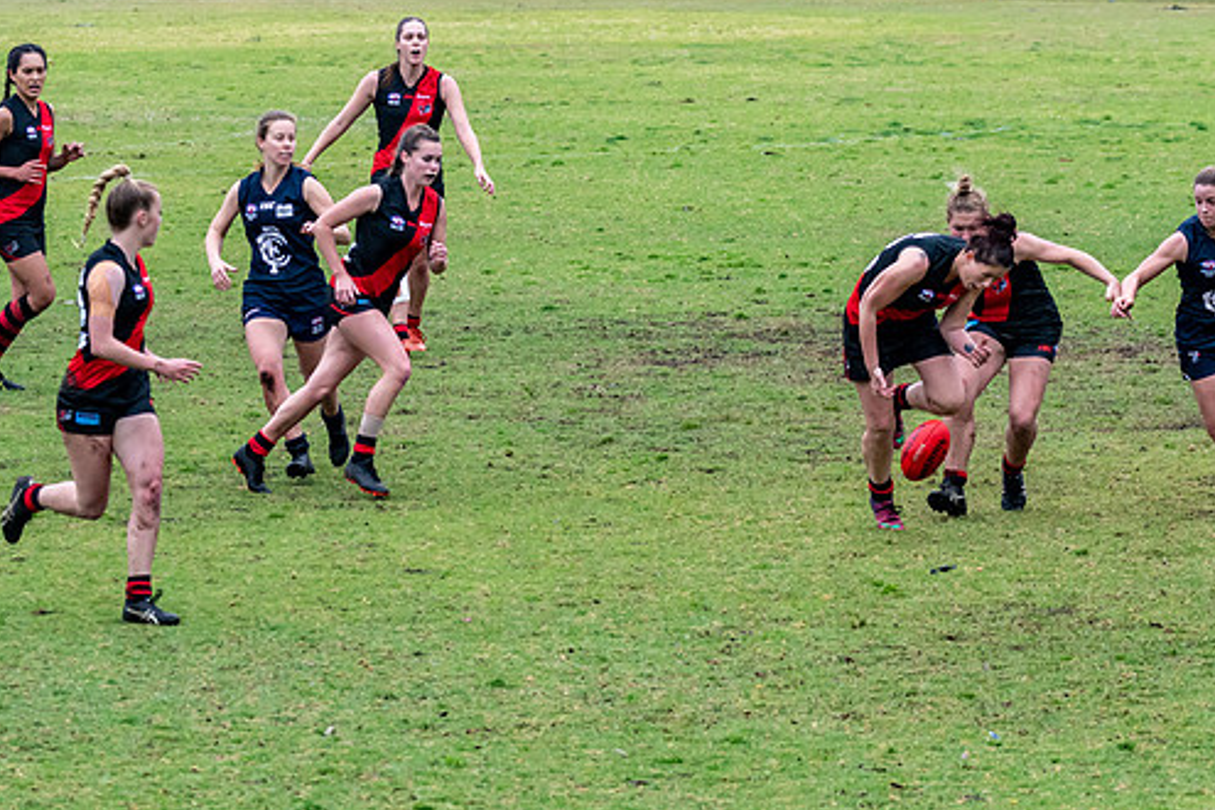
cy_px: 457
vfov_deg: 4.4
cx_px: 739
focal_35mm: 312
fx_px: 10529
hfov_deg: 6.6
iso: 1250
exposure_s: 1/2500
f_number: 7.1
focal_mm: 150
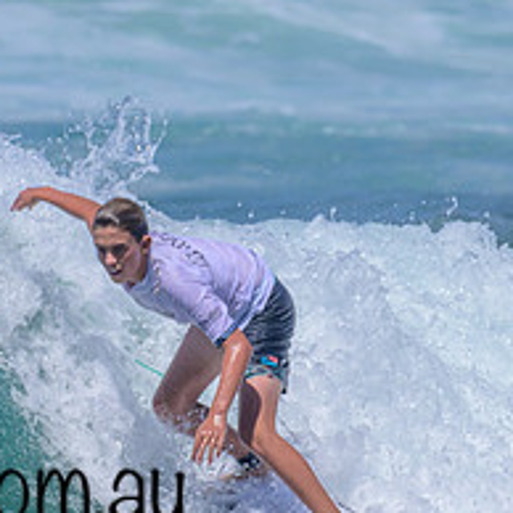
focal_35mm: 1606
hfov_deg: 1.1
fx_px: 26927
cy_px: 373
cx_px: 34
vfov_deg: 1.1
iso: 500
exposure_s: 1/2000
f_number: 11
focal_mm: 540
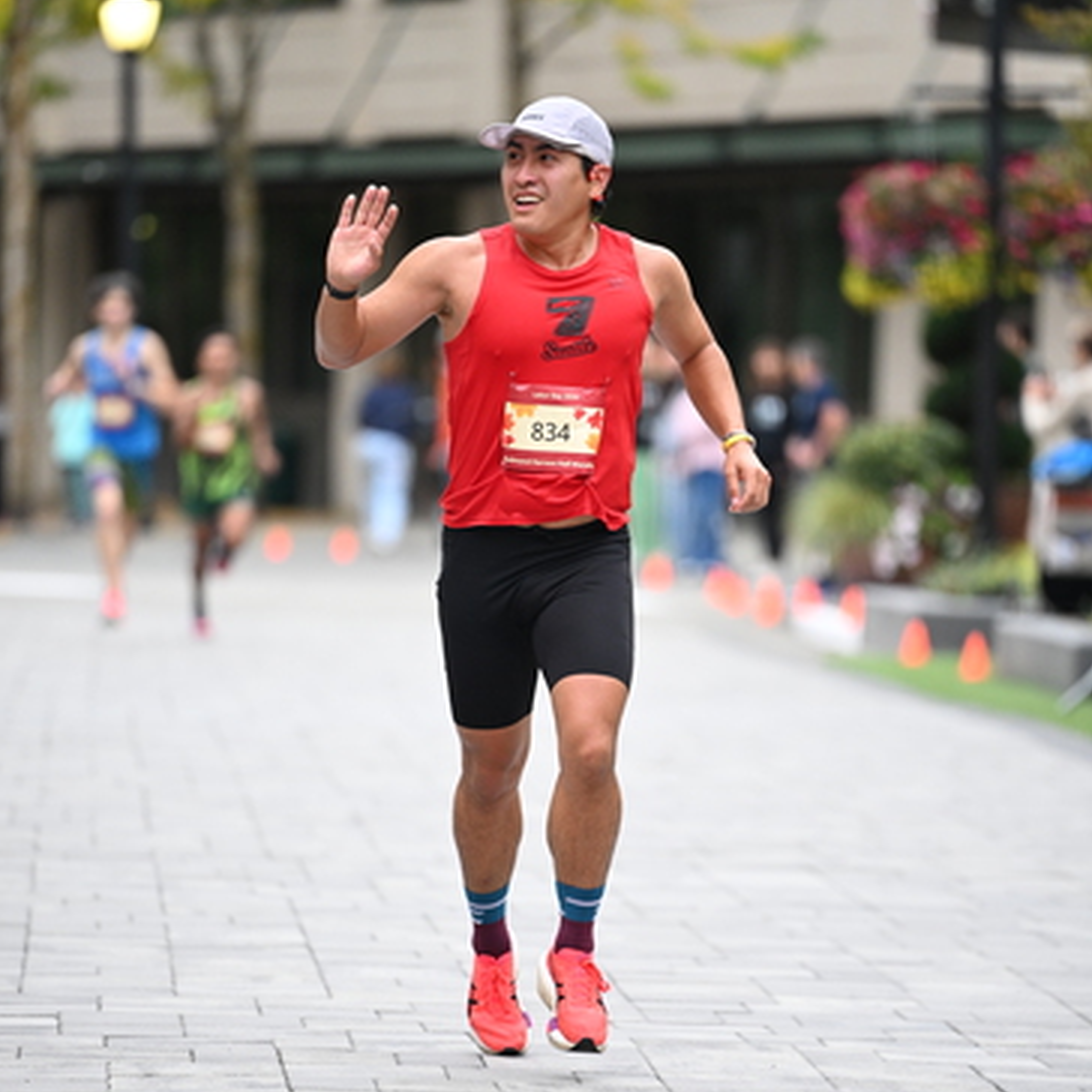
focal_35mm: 257
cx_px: 544
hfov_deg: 6.8
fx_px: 9172
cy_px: 651
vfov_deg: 6.8
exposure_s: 1/800
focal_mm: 200
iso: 1600
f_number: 2.8
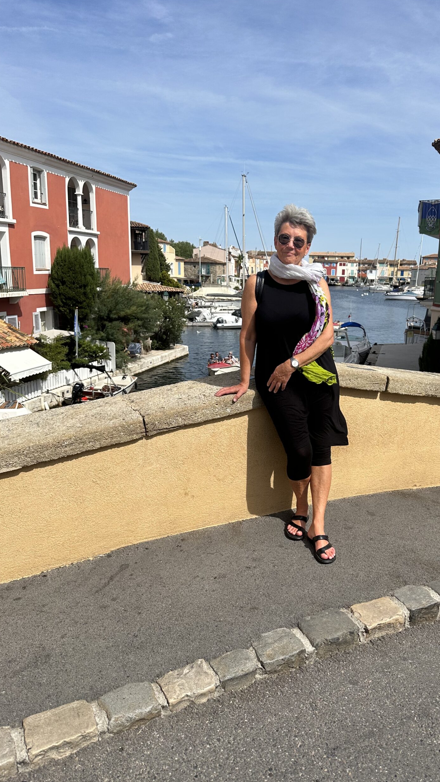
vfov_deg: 69.9
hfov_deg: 42.7
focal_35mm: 27
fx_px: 560
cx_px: 269
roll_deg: -2.2
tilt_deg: -11.4
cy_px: 395
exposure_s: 1/7042
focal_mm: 6.86
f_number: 1.78
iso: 80
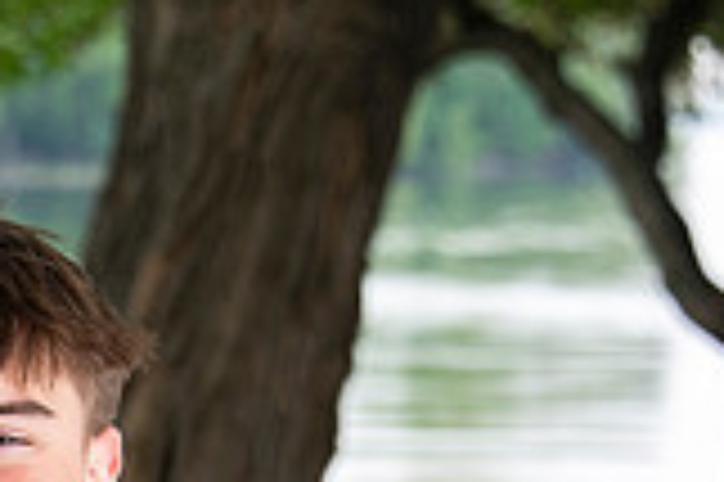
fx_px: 7253
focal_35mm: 361
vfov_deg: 3.8
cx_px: -216
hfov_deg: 5.7
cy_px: 813
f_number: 6.3
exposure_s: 1/160
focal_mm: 100
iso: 320
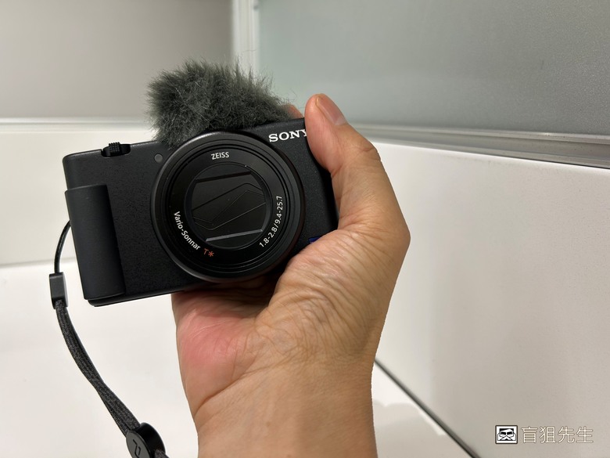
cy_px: 229
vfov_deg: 53.1
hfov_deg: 67.3
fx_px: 458
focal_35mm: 26
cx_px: 305
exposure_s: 1/120
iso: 64
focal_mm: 5.7
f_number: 1.5
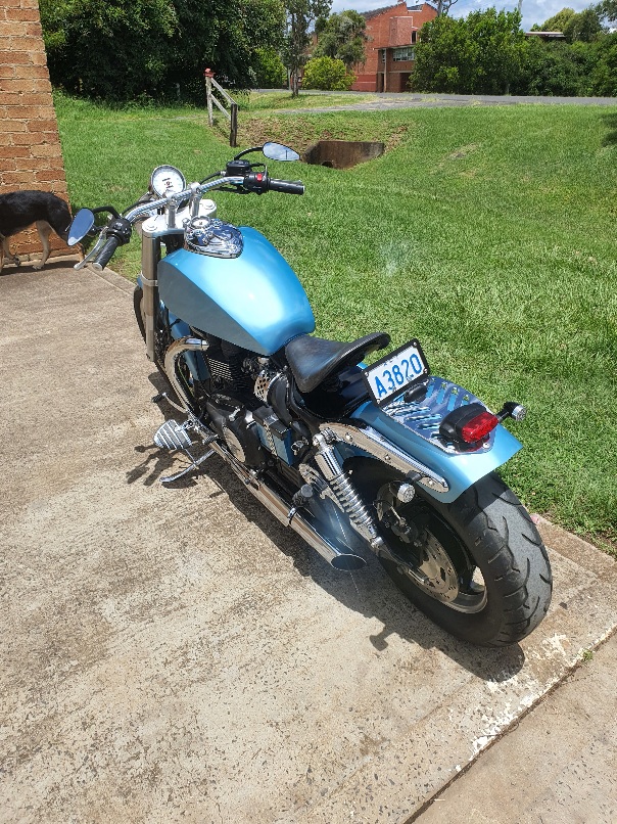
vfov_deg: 67.3
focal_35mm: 26
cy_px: 412
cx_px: 308
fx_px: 618
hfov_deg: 53.0
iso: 50
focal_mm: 4.3
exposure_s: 1/2000
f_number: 2.4
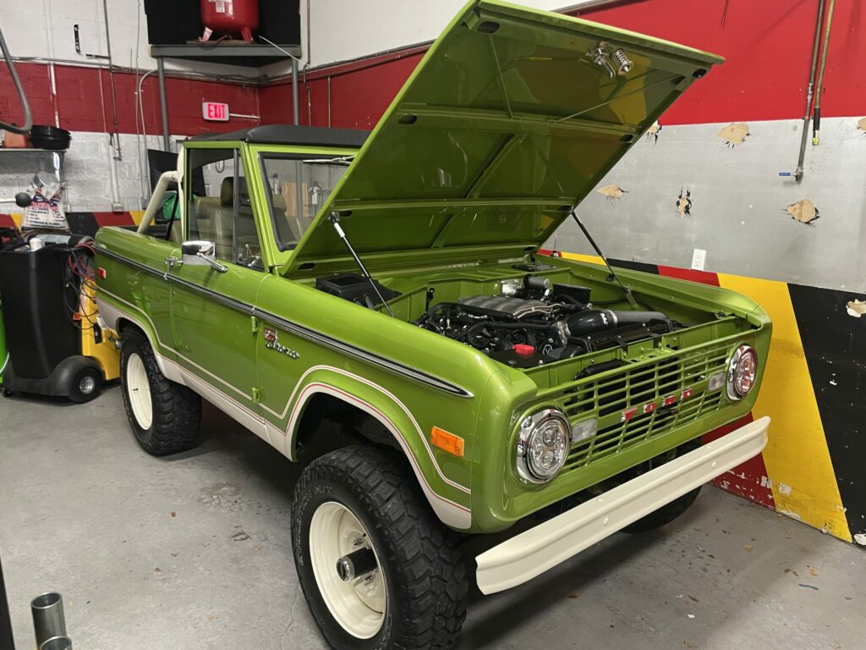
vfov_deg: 53.1
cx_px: 433
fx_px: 650
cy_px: 325
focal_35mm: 26
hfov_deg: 67.3
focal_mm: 4.2
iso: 500
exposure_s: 1/60
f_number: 1.6
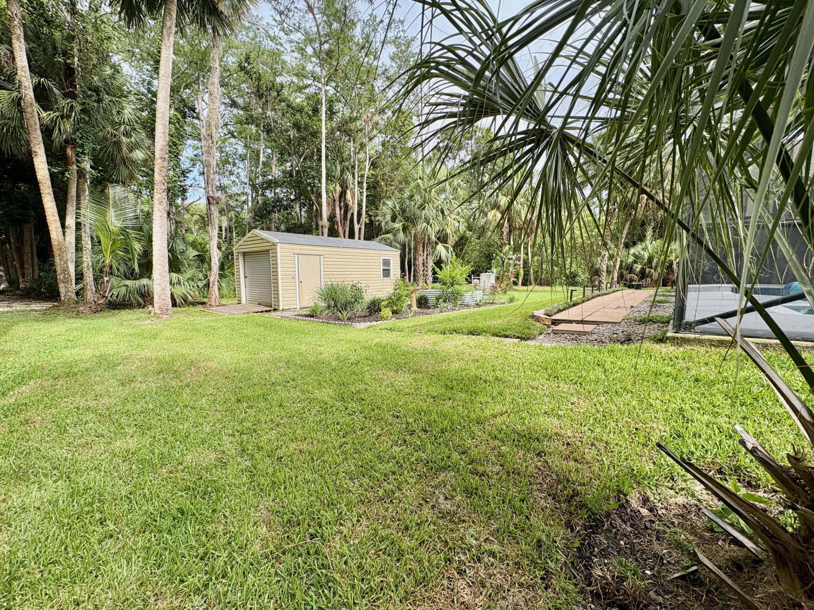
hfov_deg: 102.1
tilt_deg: -5.0
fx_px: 329
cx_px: 407
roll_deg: +0.6
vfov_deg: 85.7
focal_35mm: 14
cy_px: 305
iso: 40
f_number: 2.2
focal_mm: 2.22
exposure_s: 1/932
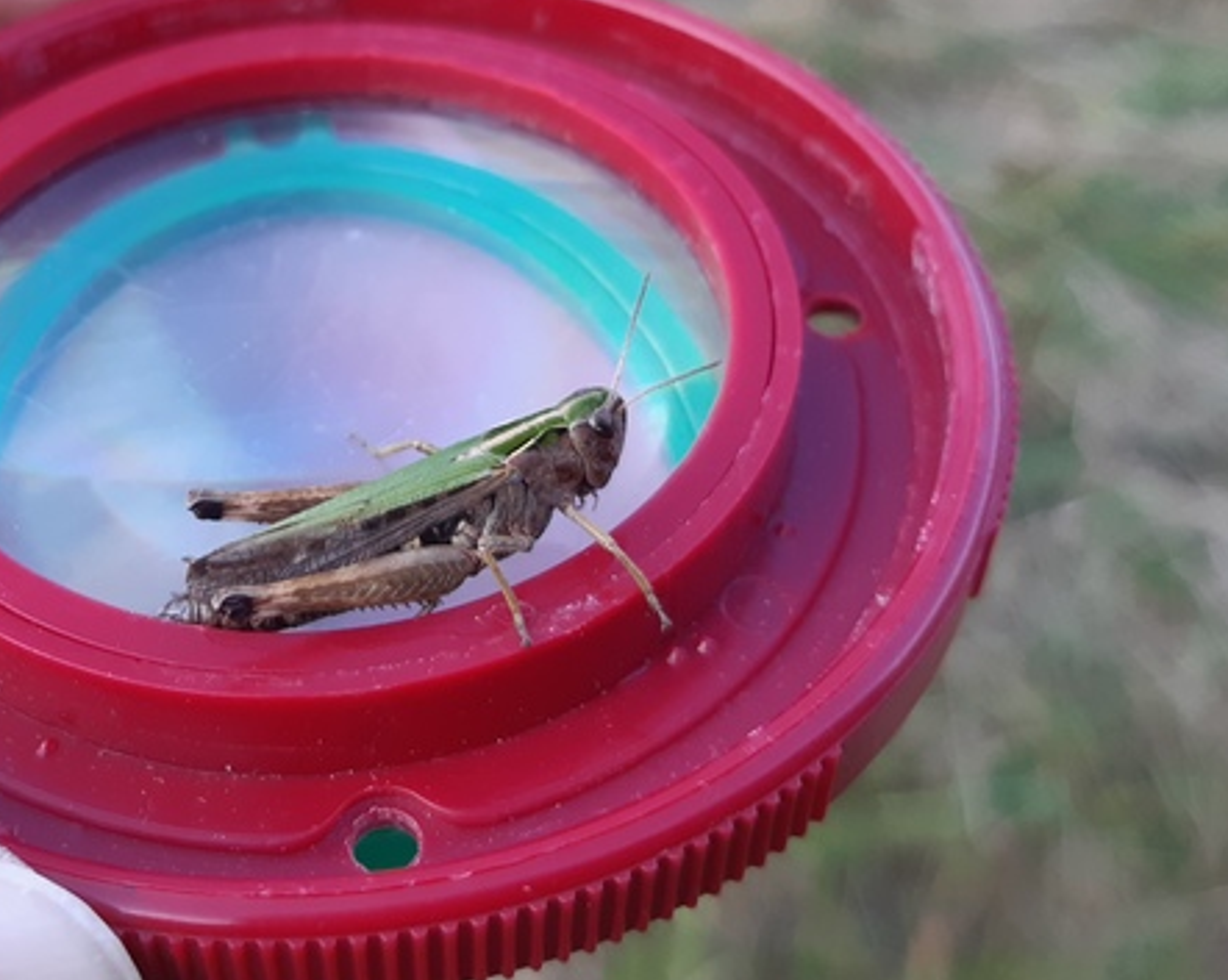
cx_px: 343
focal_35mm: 49
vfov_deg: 30.5
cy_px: 314
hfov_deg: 37.3
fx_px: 1780
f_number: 1.7
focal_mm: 3.92
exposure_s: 1/60
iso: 80
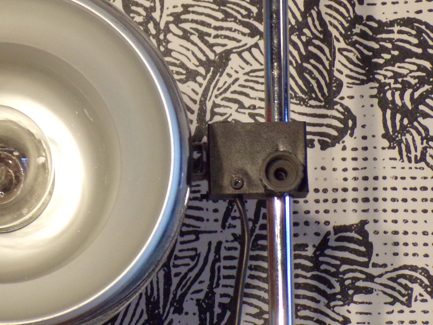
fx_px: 1376
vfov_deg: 13.4
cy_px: 116
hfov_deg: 17.7
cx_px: 92
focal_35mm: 110
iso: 443
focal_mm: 10.1
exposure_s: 1/17
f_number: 3.7
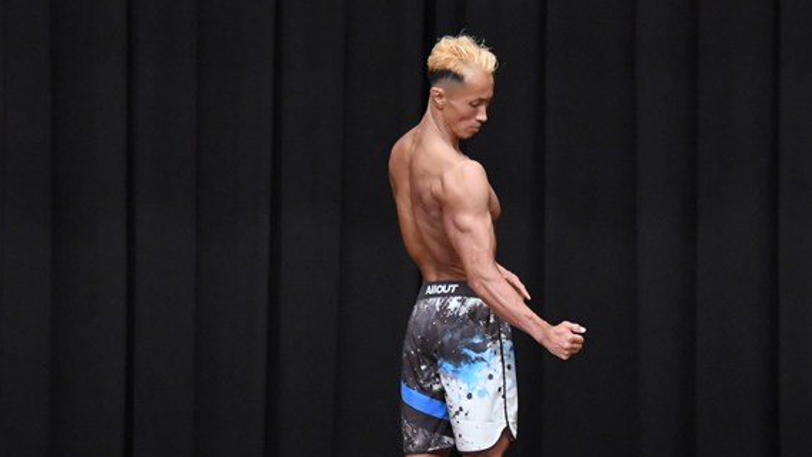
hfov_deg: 7.0
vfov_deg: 3.9
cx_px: 468
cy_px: 341
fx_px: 6677
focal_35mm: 310
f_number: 5.6
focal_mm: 145
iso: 8000
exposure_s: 1/400
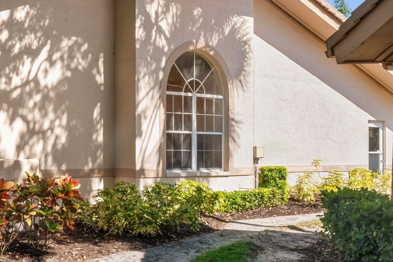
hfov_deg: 37.2
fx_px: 513
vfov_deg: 28.2
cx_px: -7
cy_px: 60
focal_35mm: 47
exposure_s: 1/250
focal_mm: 19
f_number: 16
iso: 640
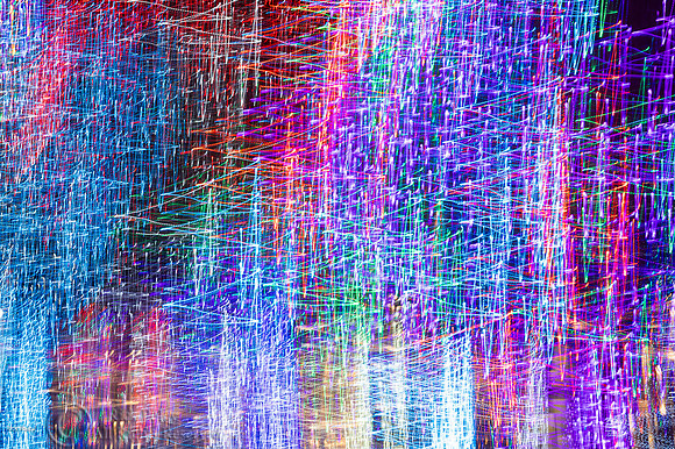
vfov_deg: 20.4
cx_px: 273
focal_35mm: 67
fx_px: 1251
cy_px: 224
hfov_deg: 30.1
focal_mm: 56
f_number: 16
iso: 200
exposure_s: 6
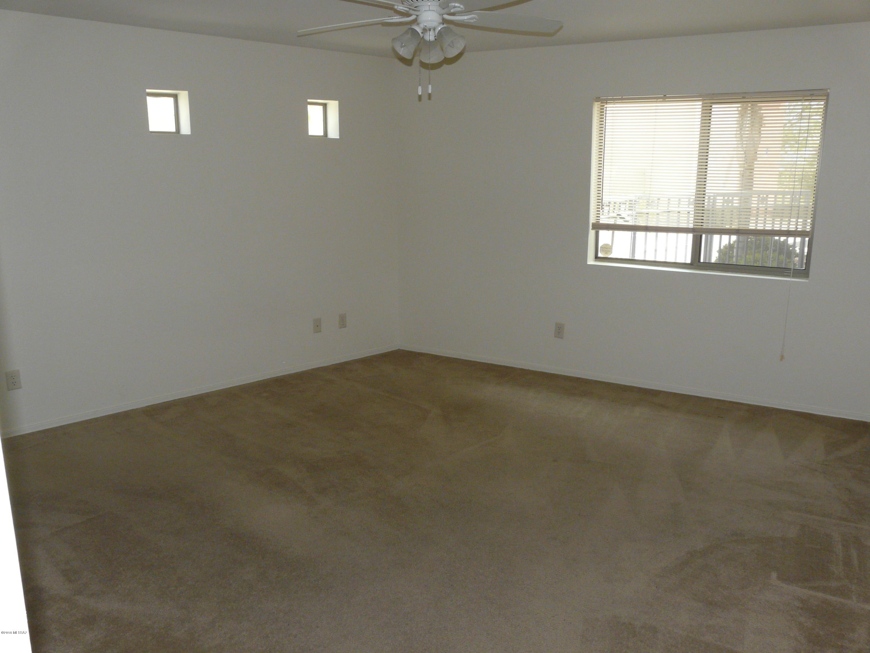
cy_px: 326
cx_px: 435
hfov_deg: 63.4
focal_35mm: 28
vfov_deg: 49.7
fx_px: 704
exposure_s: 1/60
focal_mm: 4.6
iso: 160
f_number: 5
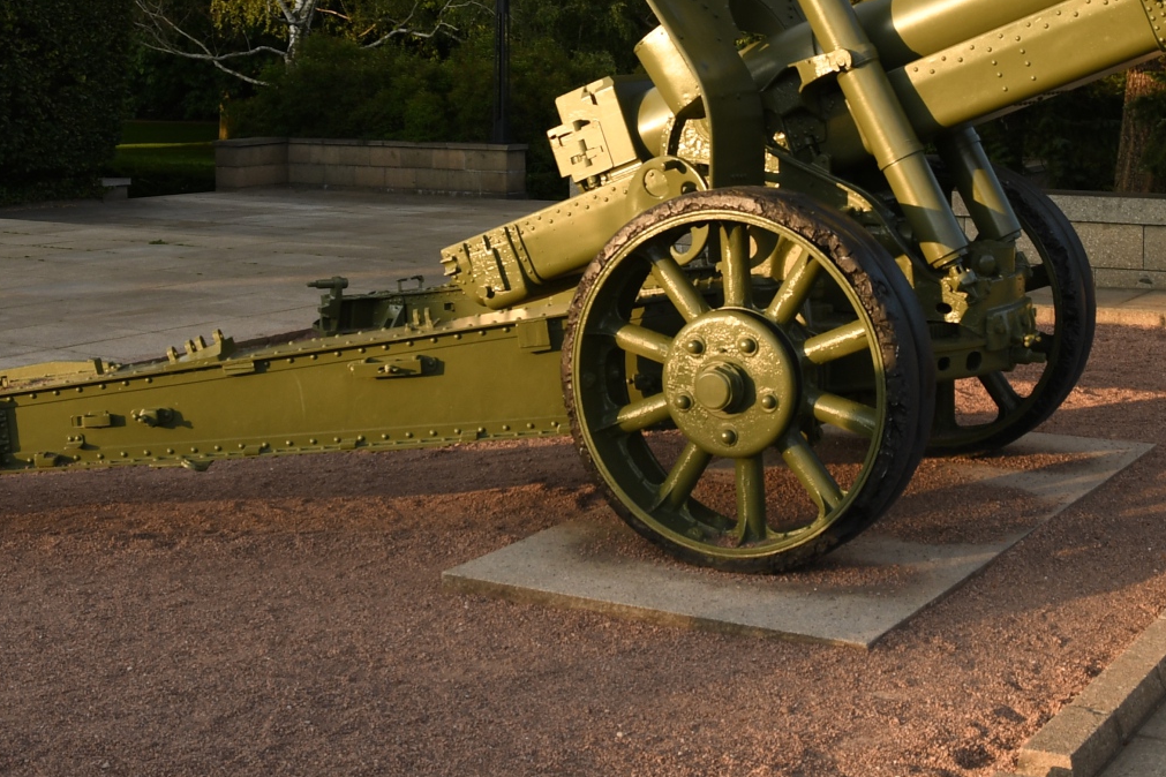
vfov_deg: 23.2
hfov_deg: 34.9
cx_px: 732
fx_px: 1846
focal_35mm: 57
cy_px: 97
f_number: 5.6
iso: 125
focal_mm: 16
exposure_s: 1/125
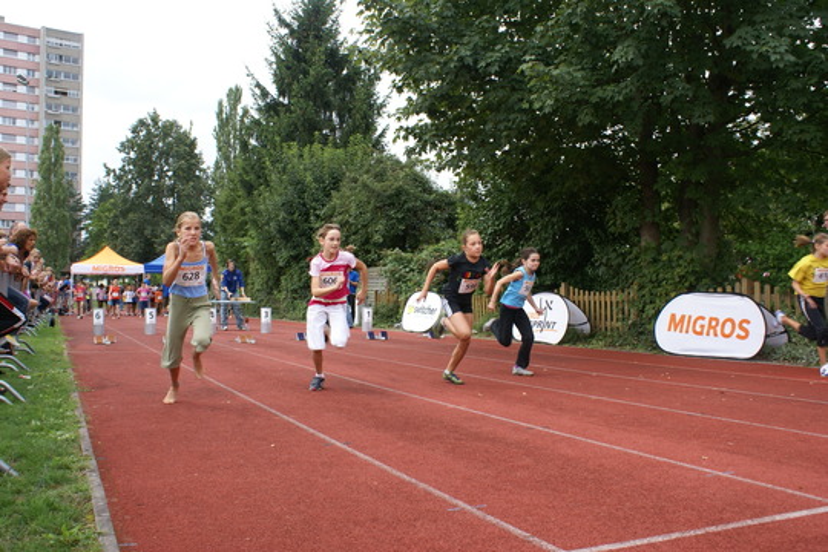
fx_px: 759
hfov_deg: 57.2
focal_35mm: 33
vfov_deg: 40.0
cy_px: 276
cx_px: 414
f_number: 5
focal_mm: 22
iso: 100
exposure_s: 1/200
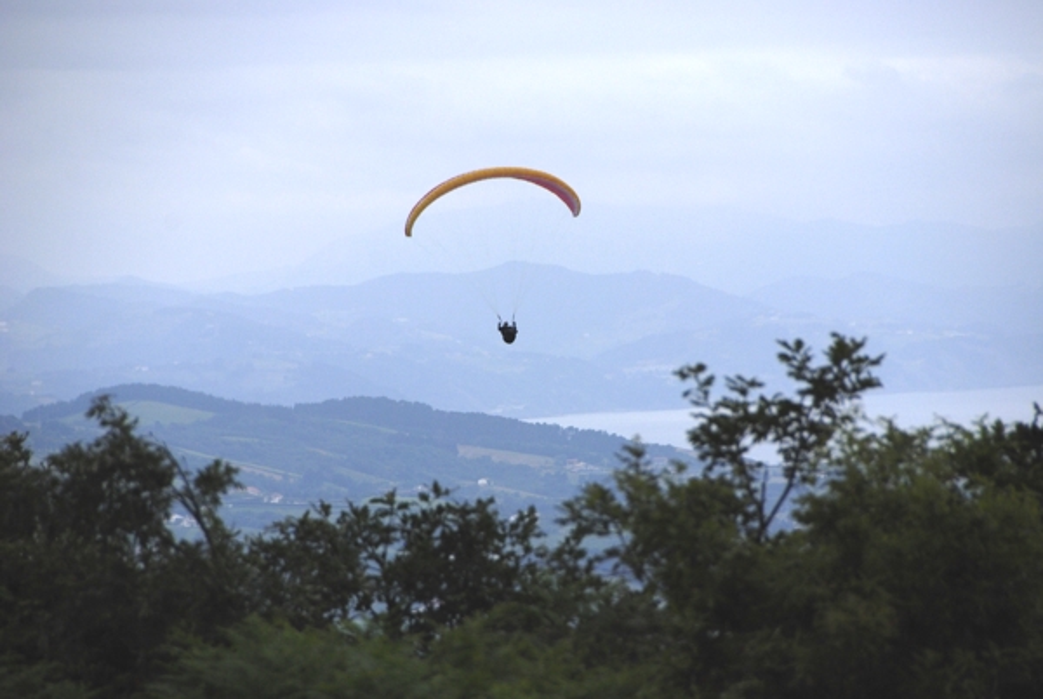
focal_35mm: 300
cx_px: 522
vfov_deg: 4.6
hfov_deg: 6.9
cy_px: 350
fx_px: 8704
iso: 400
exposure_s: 1/3200
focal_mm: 200
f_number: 7.1
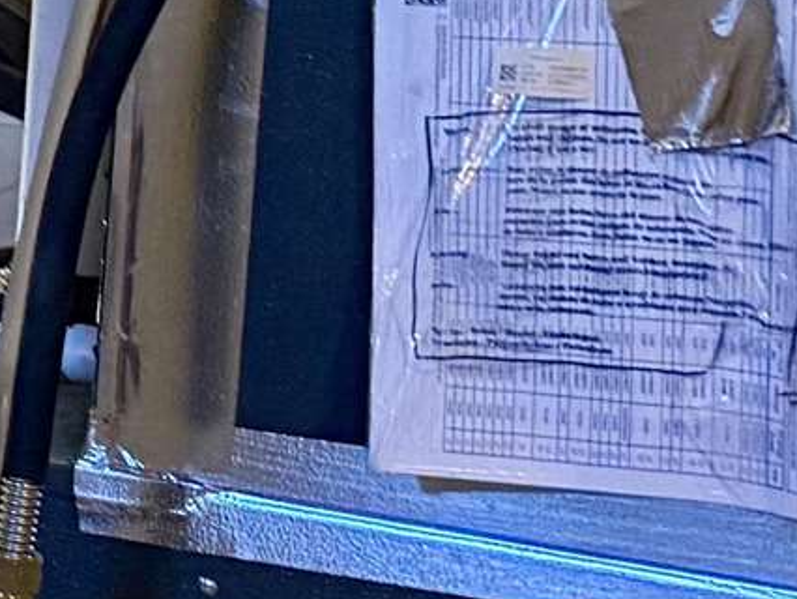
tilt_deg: -4.7
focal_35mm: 173
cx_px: -2041
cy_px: -101
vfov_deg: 8.5
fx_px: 3985
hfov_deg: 8.3
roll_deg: +0.3
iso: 400
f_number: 1.78
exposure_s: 1/60
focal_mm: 6.76
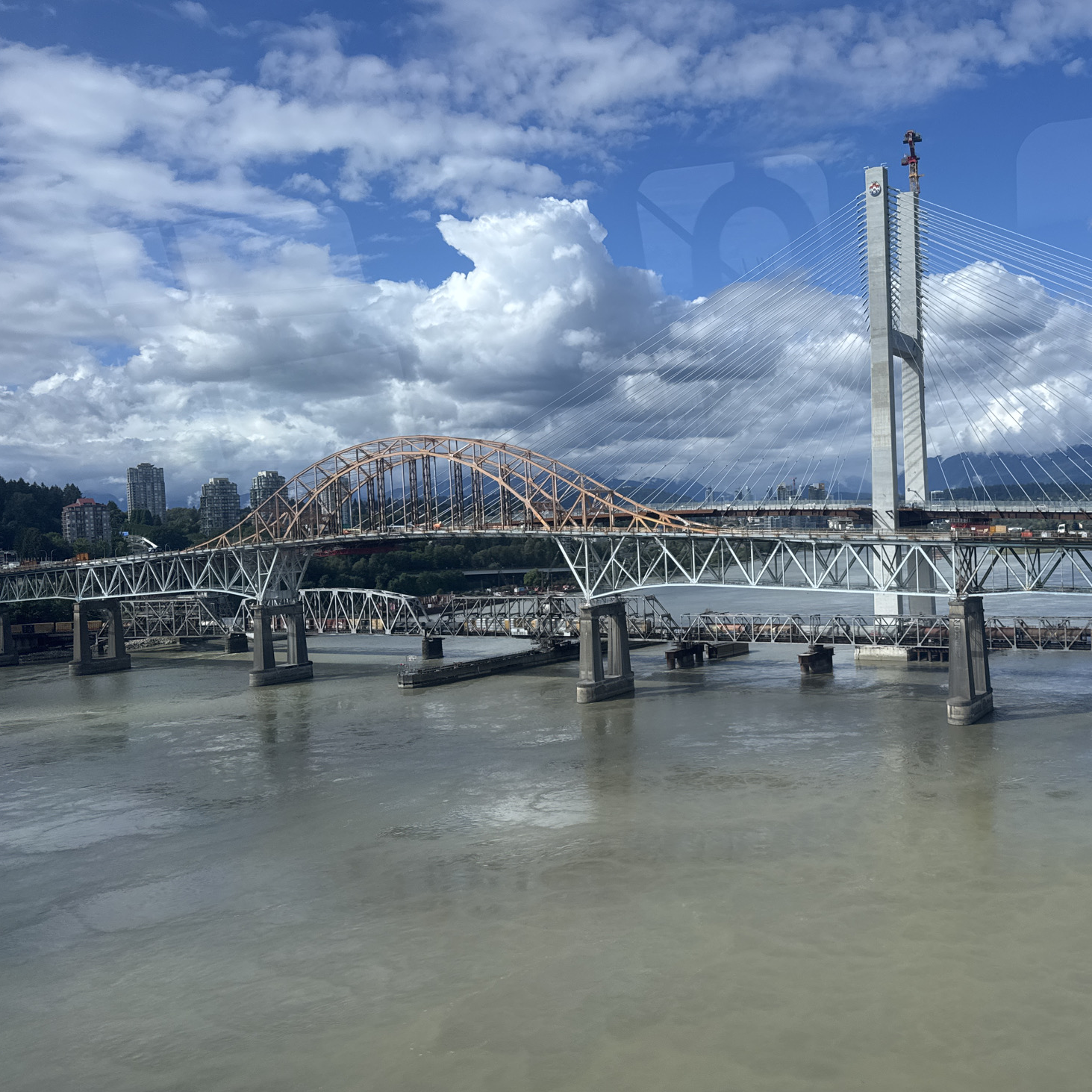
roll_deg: -0.4
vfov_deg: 55.6
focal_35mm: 29
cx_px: 720
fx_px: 1035
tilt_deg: -4.2
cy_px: 542
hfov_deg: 54.6
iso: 80
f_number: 1.78
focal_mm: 6.76
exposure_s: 1/3413
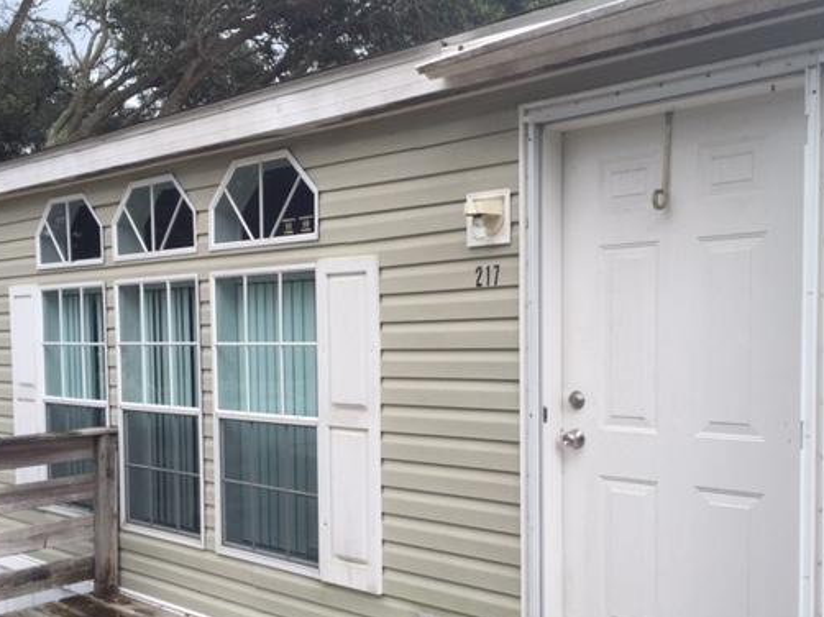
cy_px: 392
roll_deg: +0.8
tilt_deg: -3.7
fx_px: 880
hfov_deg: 50.2
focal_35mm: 37
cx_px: 423
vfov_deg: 38.3
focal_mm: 4.15
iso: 32
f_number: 2.2
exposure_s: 1/455
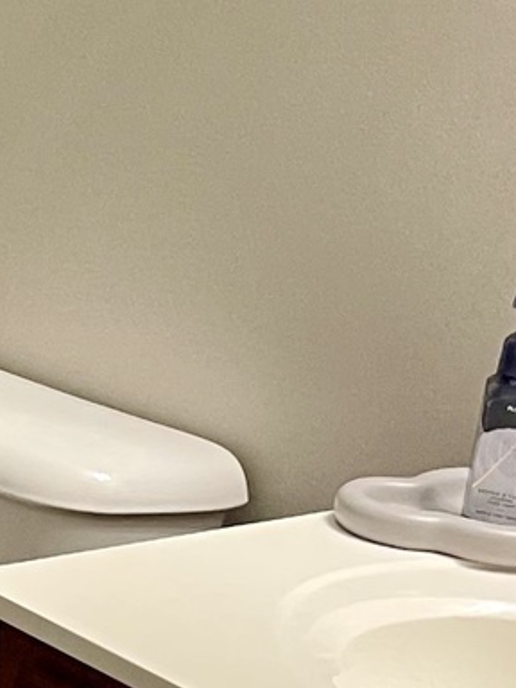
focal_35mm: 150
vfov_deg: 12.9
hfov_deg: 9.3
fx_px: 2981
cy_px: 803
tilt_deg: -24.0
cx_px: -520
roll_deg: -2.4
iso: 250
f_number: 1.6
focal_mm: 5.1
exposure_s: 1/60
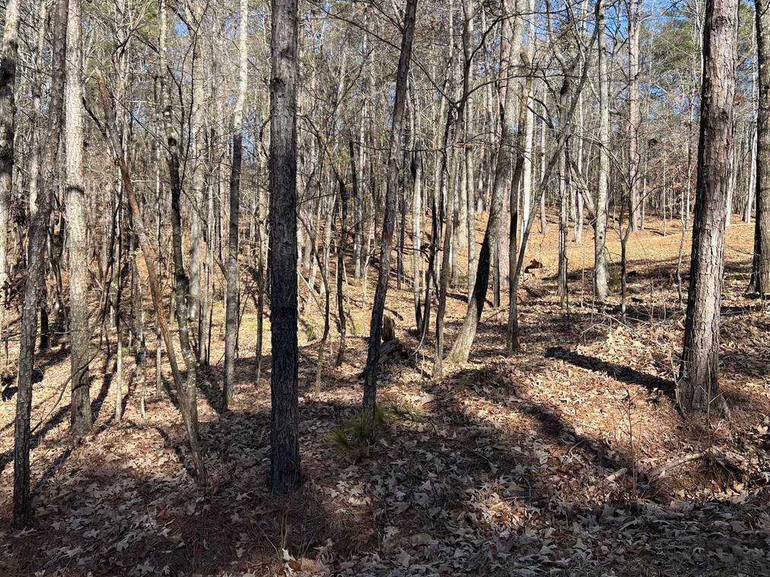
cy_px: 262
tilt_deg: +0.3
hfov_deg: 55.4
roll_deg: -1.8
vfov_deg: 42.9
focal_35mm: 33
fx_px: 734
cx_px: 390
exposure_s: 1/1295
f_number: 1.5
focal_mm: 5.7
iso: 50
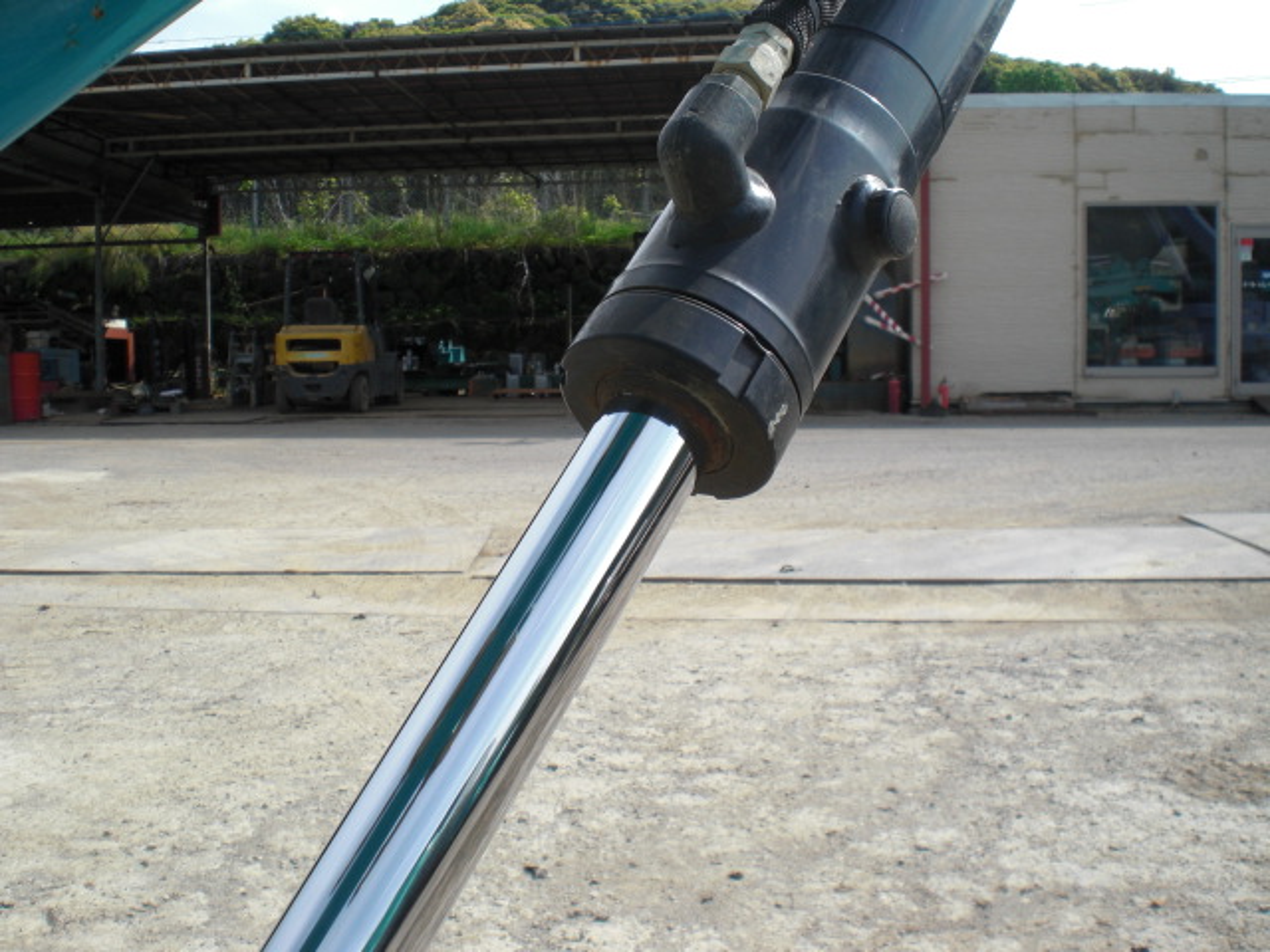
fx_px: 1394
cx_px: 635
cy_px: 476
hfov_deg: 49.0
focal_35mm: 38
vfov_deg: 37.7
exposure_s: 1/250
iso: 64
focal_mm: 6.3
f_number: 5.6
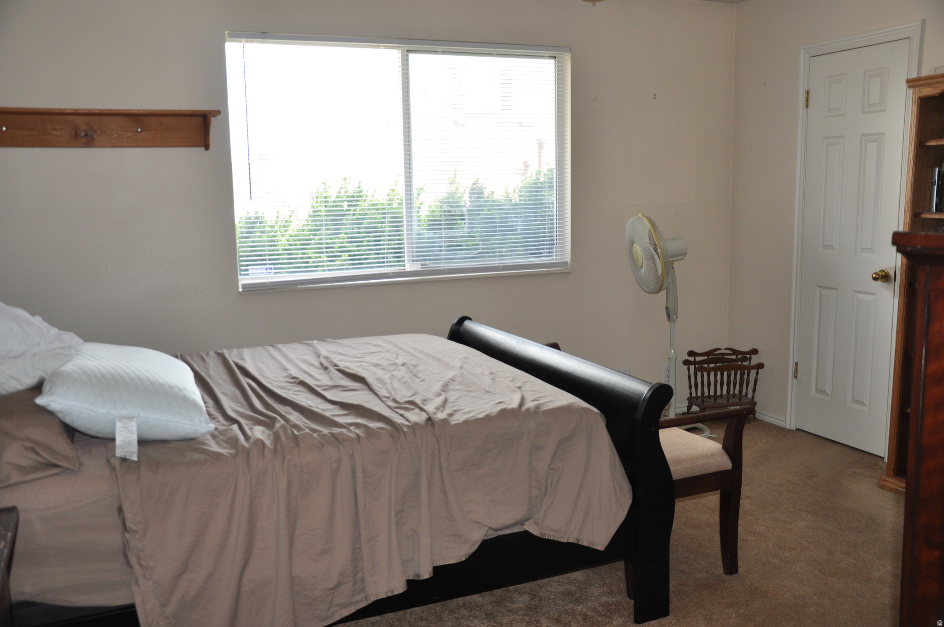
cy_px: 314
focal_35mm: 33
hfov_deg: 57.3
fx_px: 864
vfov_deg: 39.9
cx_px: 472
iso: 360
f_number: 3.8
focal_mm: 22
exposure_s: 1/200
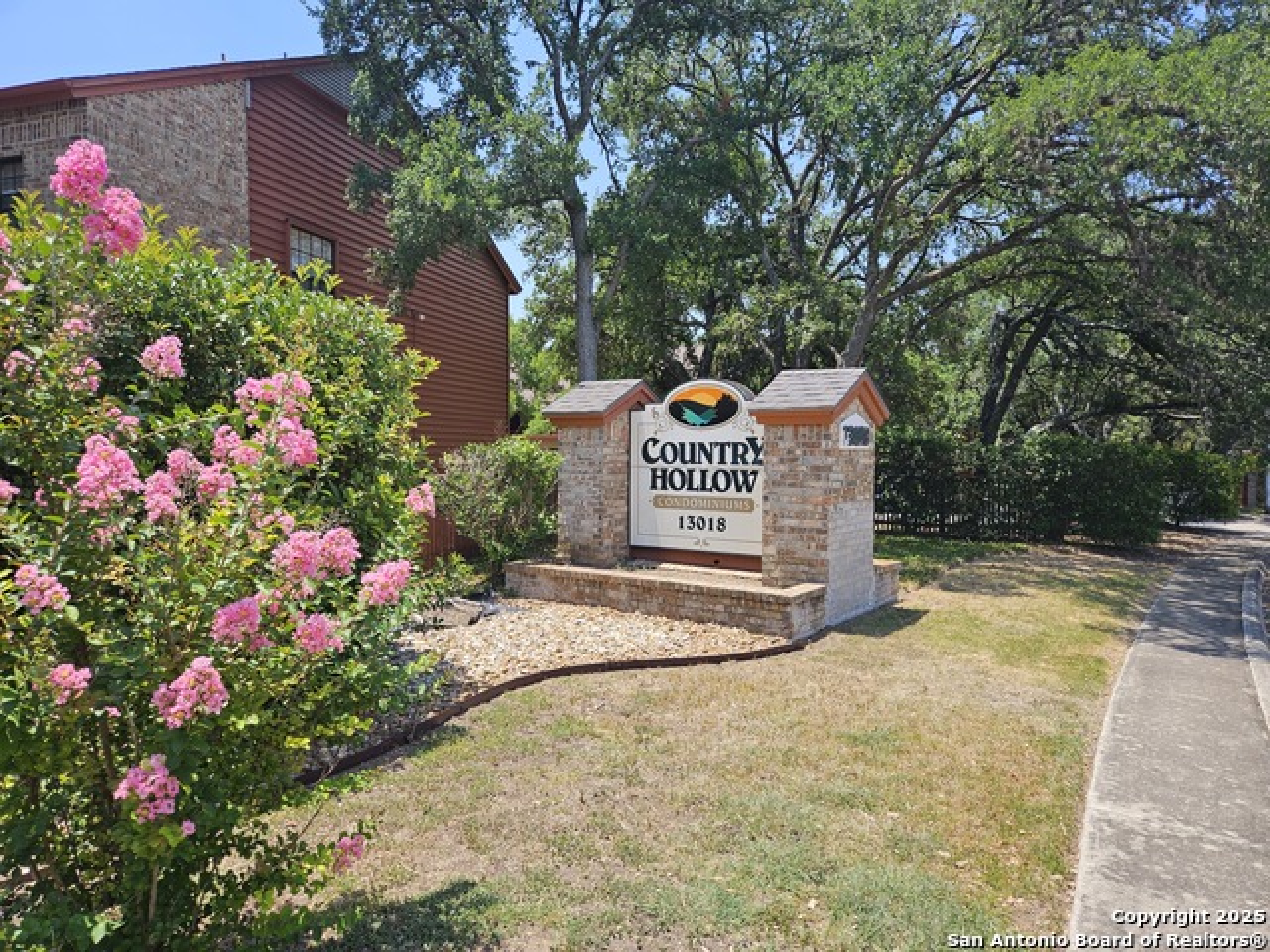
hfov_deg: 73.9
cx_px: 635
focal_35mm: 23
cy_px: 476
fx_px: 844
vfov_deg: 58.9
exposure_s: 1/1038
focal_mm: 5.4
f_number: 1.8
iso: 25
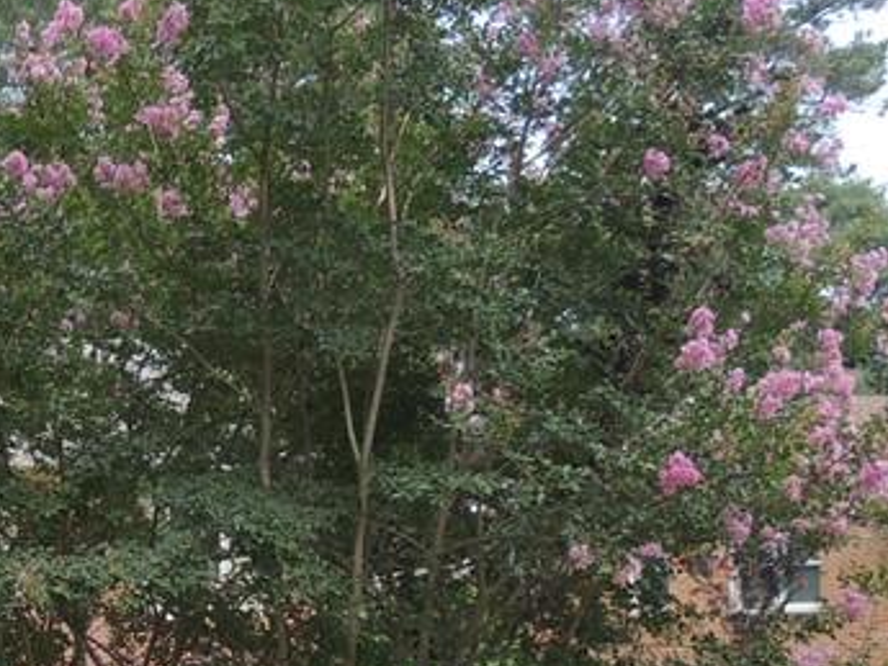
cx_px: -304
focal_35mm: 98
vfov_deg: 14.6
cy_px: 782
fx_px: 2515
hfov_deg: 18.5
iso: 100
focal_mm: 5.8
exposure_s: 1/400
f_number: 3.2
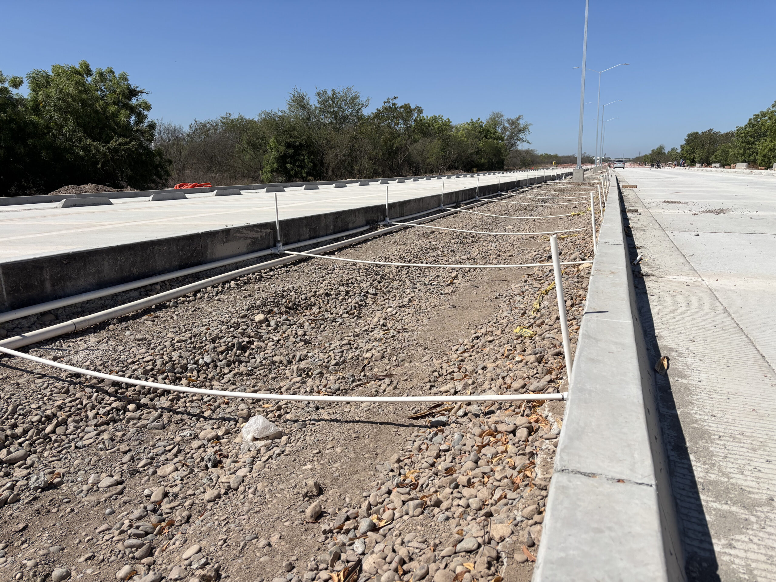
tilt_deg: -12.7
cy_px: 291
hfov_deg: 67.3
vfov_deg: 53.1
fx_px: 583
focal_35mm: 26
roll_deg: +0.8
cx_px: 388
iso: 50
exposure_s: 1/5618
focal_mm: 5.96
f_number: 1.6
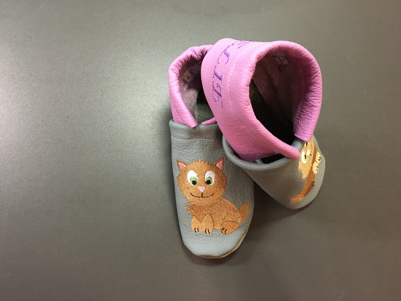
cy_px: 150
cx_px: 200
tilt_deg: -77.3
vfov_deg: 48.2
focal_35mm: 29
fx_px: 336
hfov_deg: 61.7
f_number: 2.2
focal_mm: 4.15
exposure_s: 1/17
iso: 200
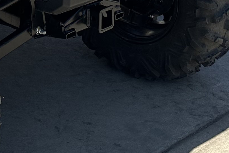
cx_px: -111
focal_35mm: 124
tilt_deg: -9.6
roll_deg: -0.4
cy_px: -159
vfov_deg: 10.2
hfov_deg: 15.3
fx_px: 789
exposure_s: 1/3472
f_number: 1.78
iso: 80
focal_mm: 6.86
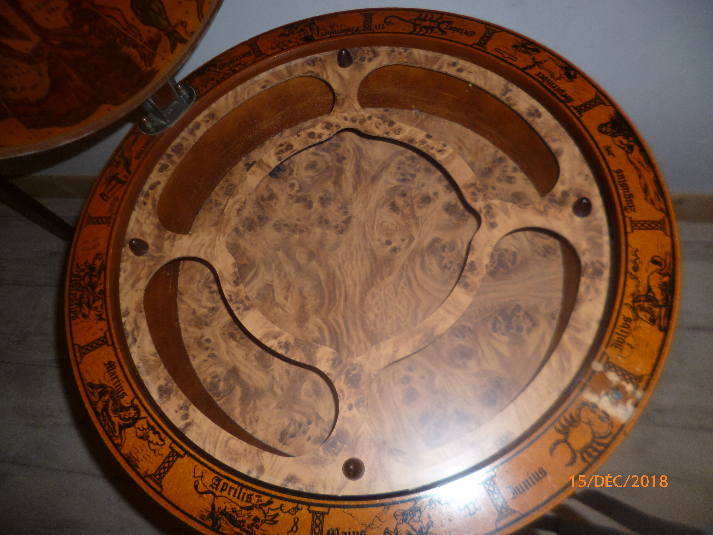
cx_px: 356
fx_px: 494
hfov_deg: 71.6
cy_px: 268
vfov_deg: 56.8
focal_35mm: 24
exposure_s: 1/60
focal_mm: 4.3
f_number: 2.5
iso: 100
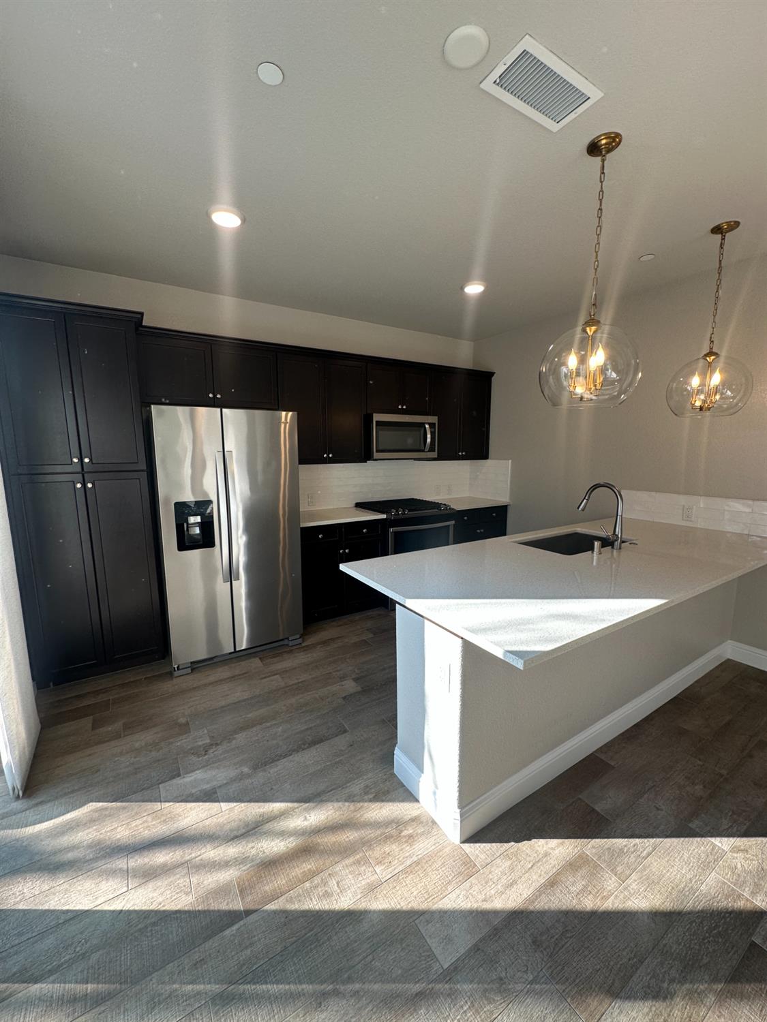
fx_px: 414
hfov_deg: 85.7
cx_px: 384
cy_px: 511
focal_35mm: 14
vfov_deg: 102.1
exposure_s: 1/120
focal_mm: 2.22
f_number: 2.2
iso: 64
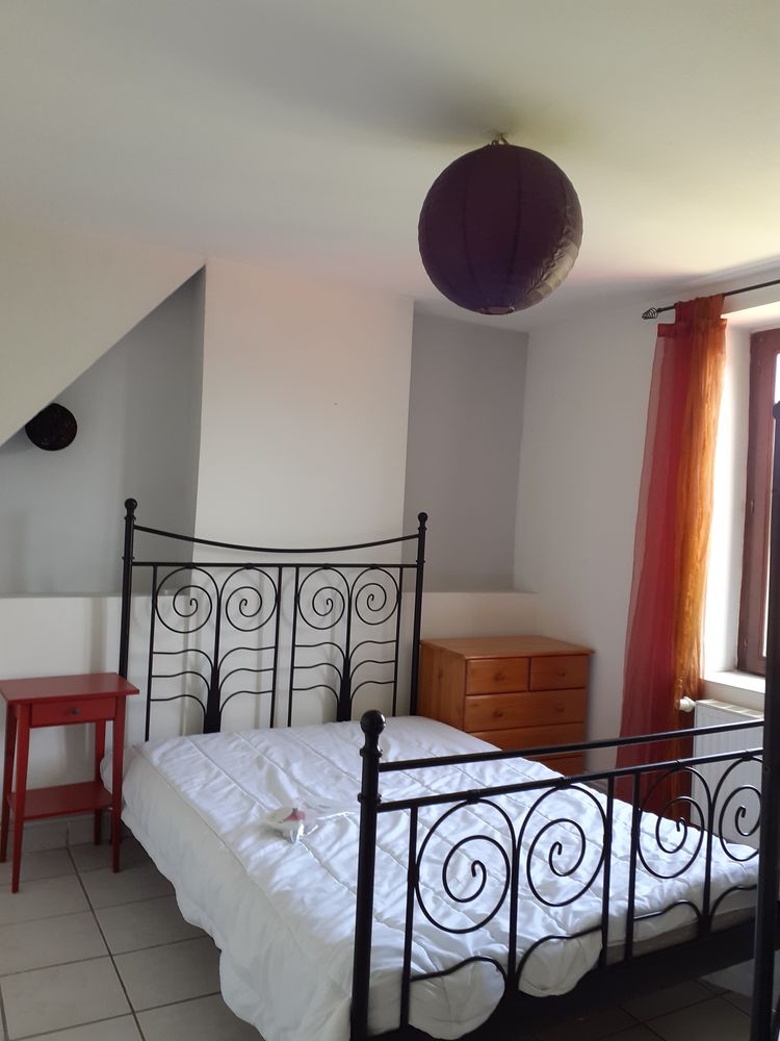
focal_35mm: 27
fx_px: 811
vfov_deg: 65.3
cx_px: 390
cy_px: 520
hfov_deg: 51.4
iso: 100
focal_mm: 3.6
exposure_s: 1/50
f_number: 1.9
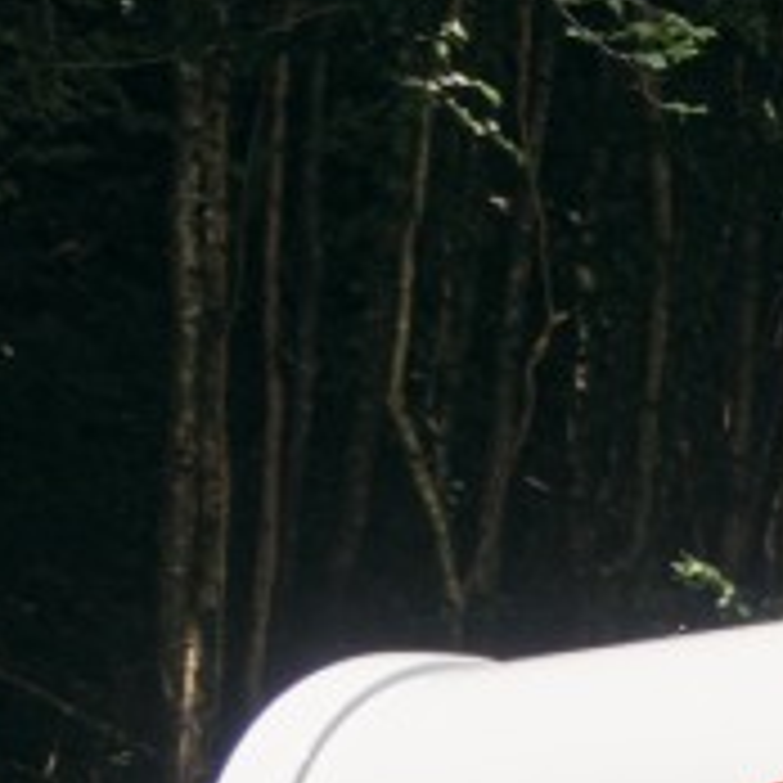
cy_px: 1611
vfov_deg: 6.0
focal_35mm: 285
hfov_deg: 5.4
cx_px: 3154
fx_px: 7293
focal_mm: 36
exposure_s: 1/500
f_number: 4.5
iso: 100
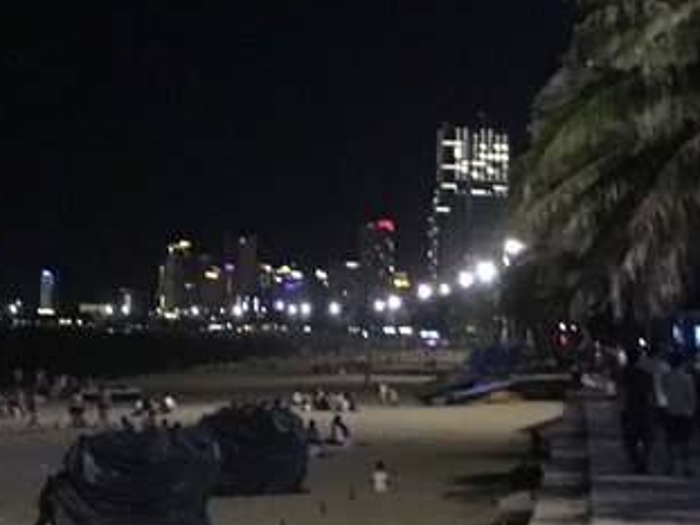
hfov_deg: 17.5
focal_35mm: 112
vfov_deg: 13.0
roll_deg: -2.7
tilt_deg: +9.1
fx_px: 2264
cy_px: -18
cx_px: 203
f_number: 2.2
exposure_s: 1/17
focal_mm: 4.15
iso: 250
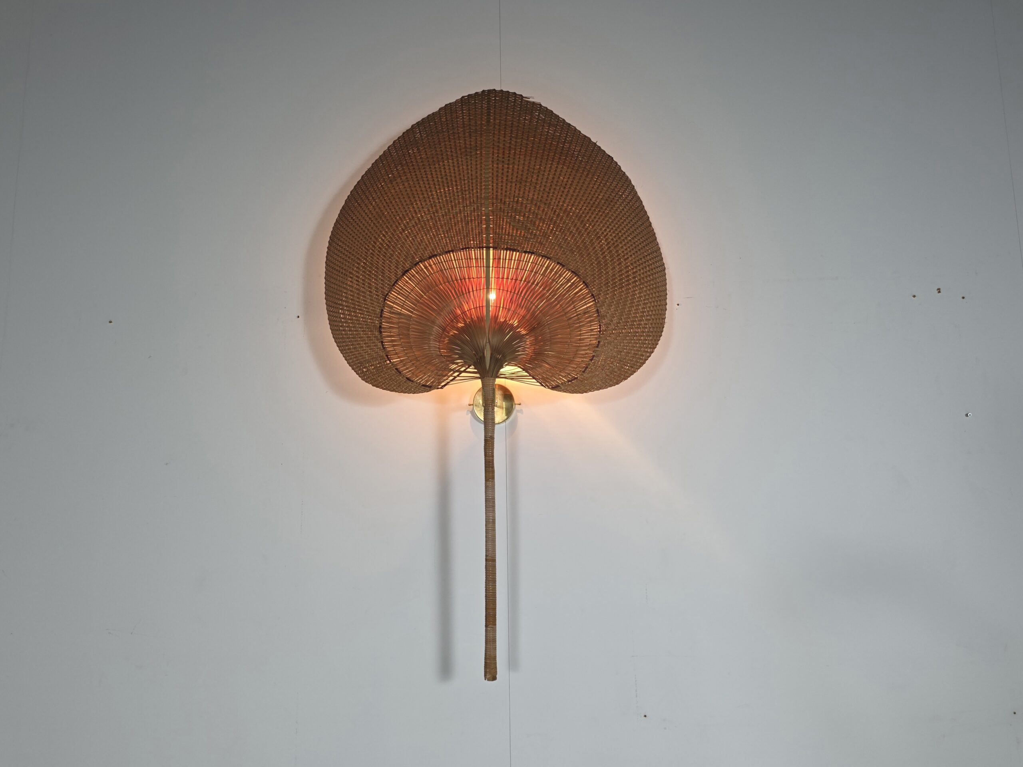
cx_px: 512
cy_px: 384
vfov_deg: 58.9
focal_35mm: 23
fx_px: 680
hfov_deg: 73.9
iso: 100
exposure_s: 1/50.3
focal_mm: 6.3
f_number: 1.7
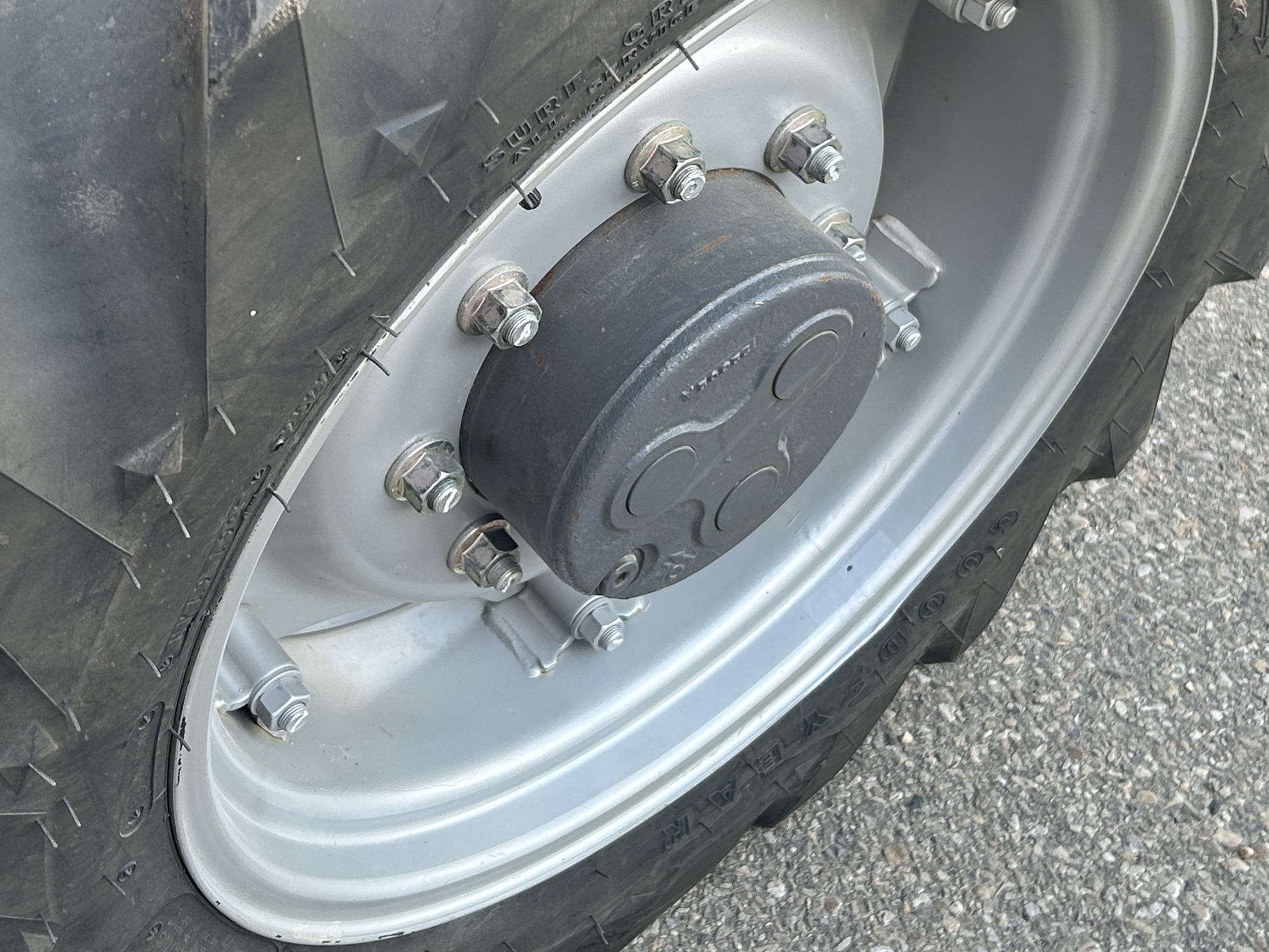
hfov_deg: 33.7
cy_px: 219
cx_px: 559
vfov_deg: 25.3
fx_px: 2089
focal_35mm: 57
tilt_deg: -46.8
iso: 50
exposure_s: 1/555
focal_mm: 5.7
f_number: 1.5
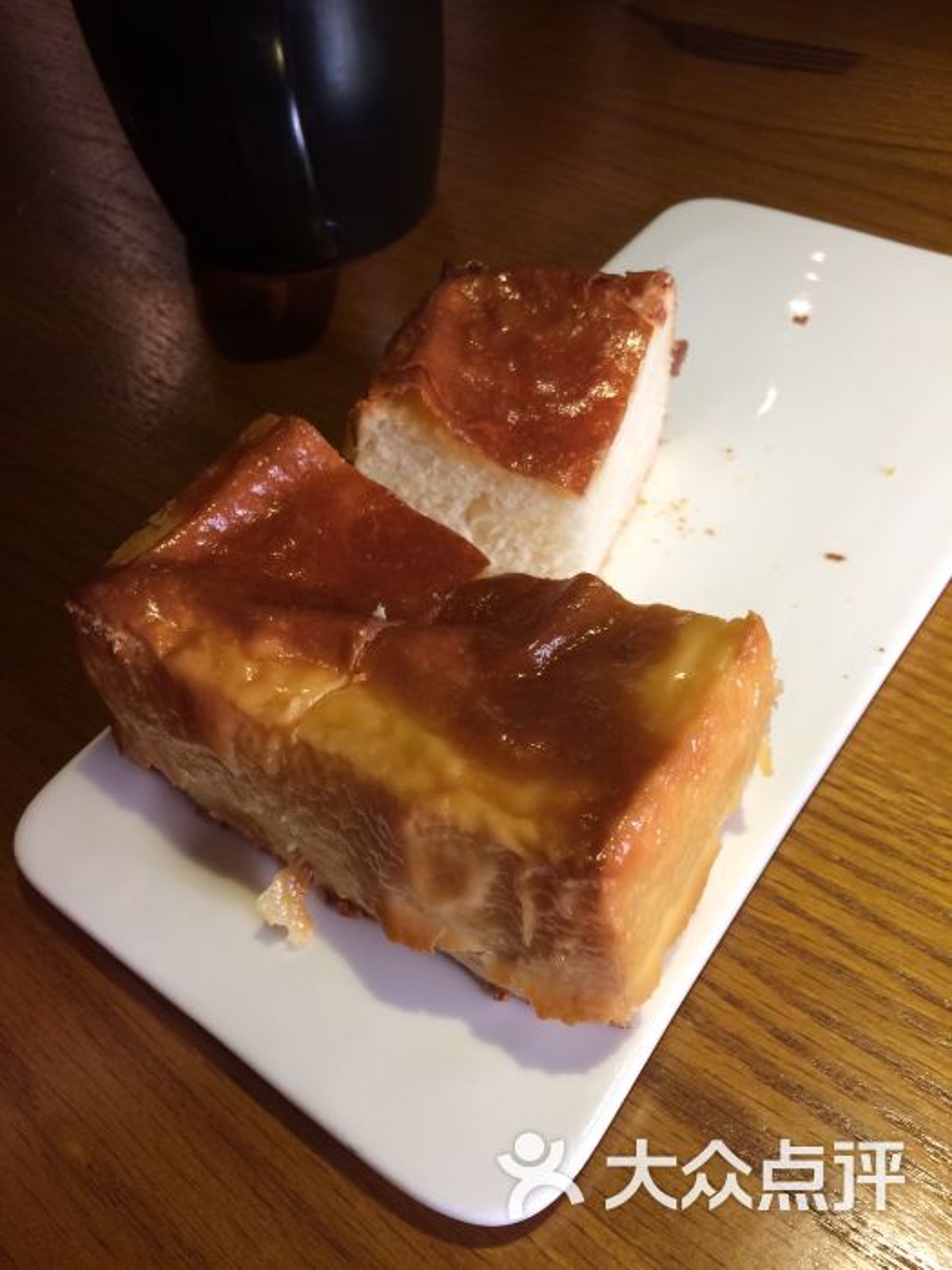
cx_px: 476
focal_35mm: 29
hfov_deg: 48.2
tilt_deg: -49.6
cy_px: 635
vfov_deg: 61.7
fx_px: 1063
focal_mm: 4.15
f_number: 2.2
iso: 50
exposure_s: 1/33
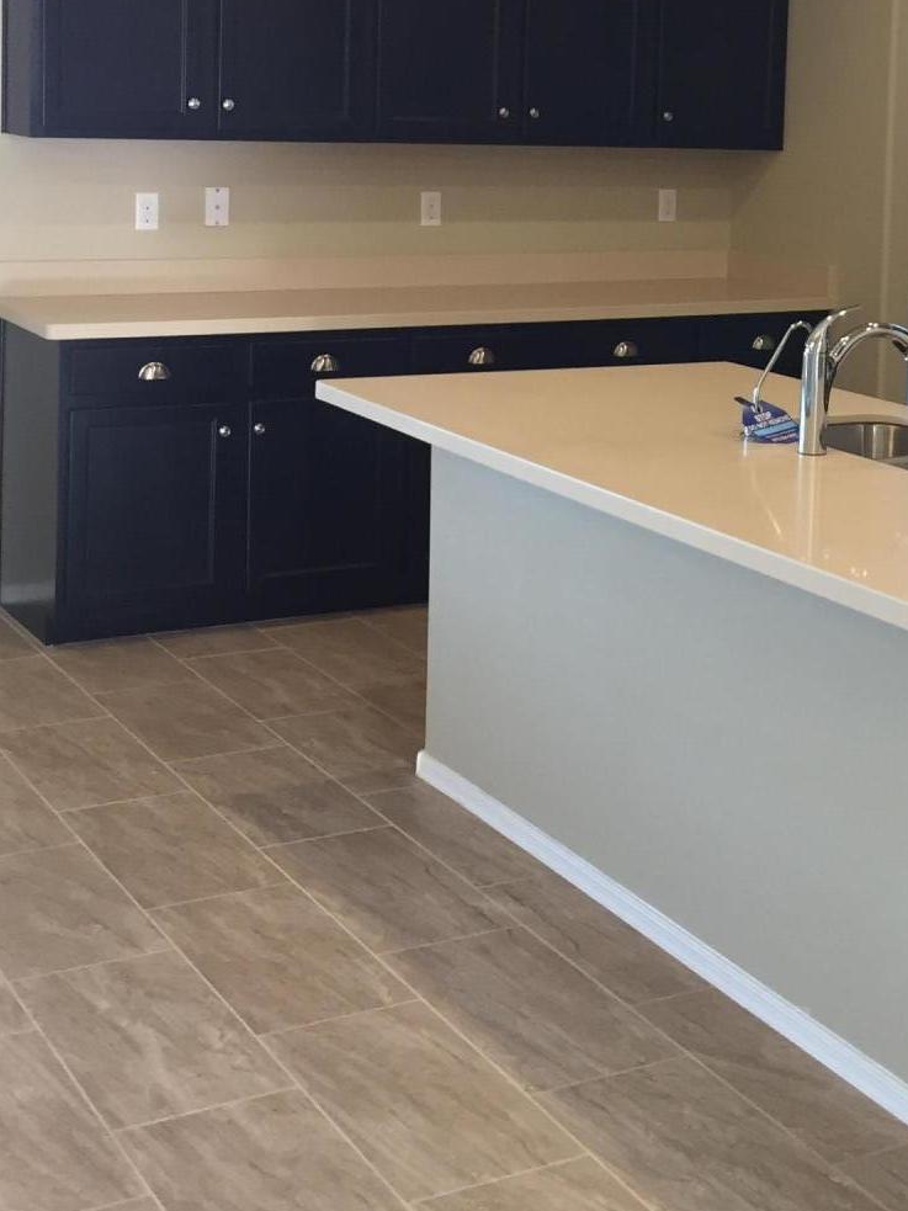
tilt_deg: -4.1
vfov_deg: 31.8
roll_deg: -3.3
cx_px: 706
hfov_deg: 24.5
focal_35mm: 59
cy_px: 234
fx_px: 2064
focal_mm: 4.15
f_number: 2.2
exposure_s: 1/30
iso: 40
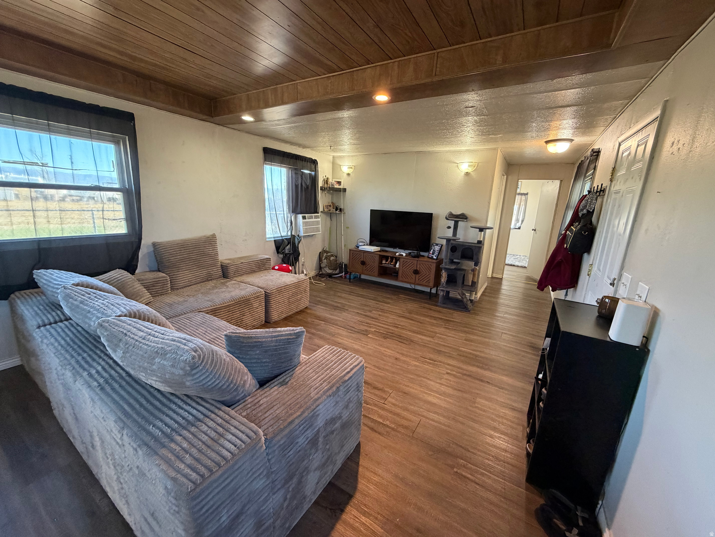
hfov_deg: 102.1
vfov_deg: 85.7
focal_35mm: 14
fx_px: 289
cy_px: 268
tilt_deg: -13.4
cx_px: 358
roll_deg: -3.1
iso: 400
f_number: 2.2
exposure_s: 1/60
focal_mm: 2.22
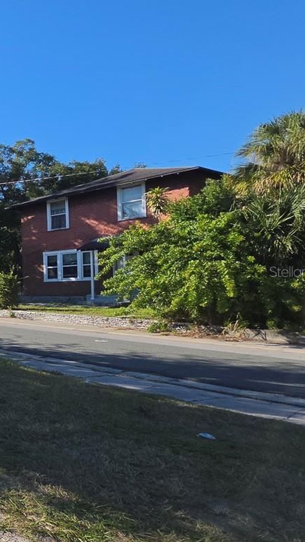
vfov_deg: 66.0
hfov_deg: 23.7
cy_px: 271
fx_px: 416
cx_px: -220
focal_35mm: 29
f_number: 1.9
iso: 40
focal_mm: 2.2
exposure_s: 1/2271
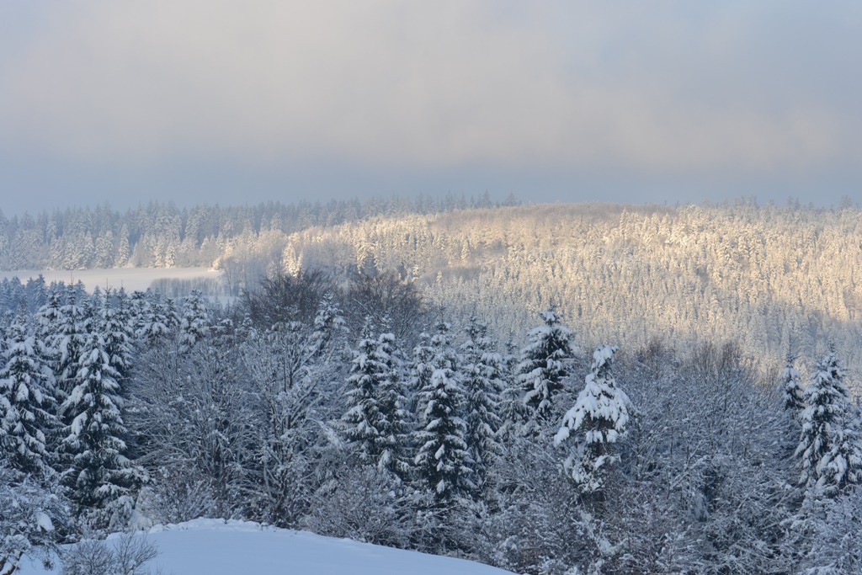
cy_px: 288
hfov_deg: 13.4
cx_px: 431
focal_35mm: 153
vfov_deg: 9.0
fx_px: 3664
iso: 100
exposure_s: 1/200
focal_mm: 102
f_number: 7.1
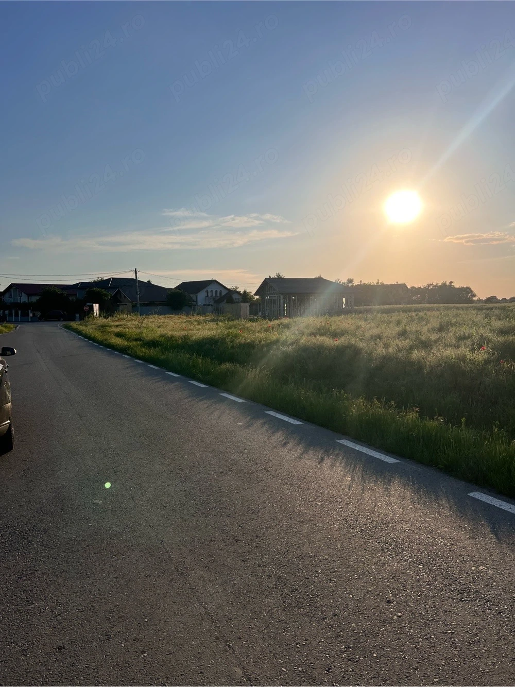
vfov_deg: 67.3
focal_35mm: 26
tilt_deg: -4.3
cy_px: 344
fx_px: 516
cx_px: 258
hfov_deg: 53.0
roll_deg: +1.5
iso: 50
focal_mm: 5.7
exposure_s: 1/10309
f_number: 1.5
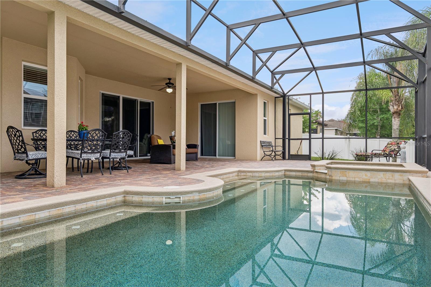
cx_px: 216
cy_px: 144
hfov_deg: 76.1
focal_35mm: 23
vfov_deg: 55.1
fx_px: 275
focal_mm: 23
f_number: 10
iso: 125
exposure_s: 1/15
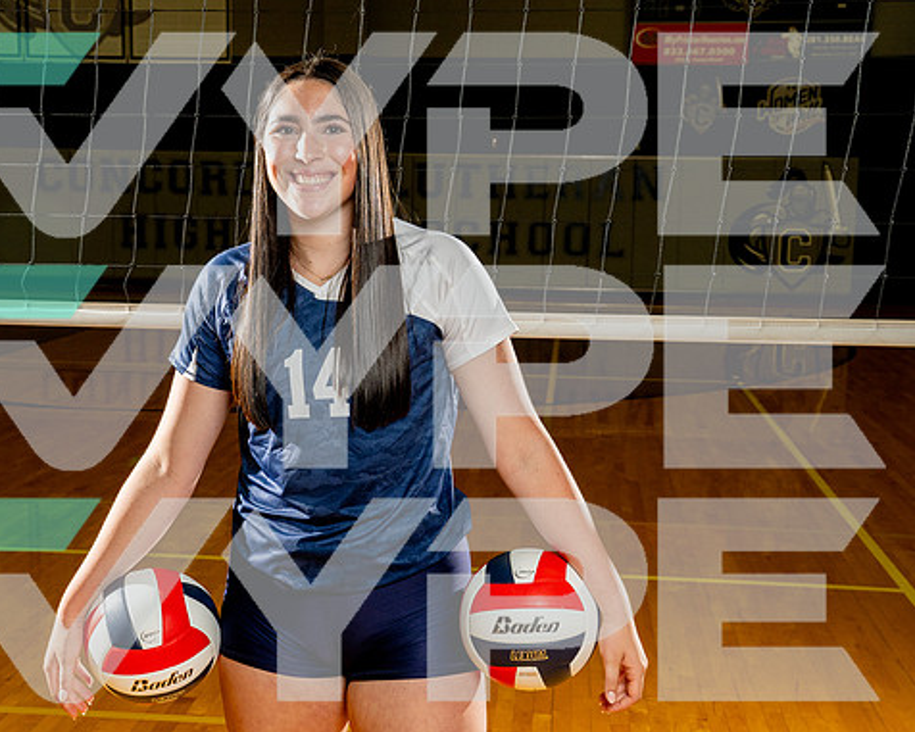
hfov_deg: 34.7
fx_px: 1463
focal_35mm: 54
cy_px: 365
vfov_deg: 28.1
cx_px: 394
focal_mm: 44
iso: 1000
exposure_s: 1/250
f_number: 8
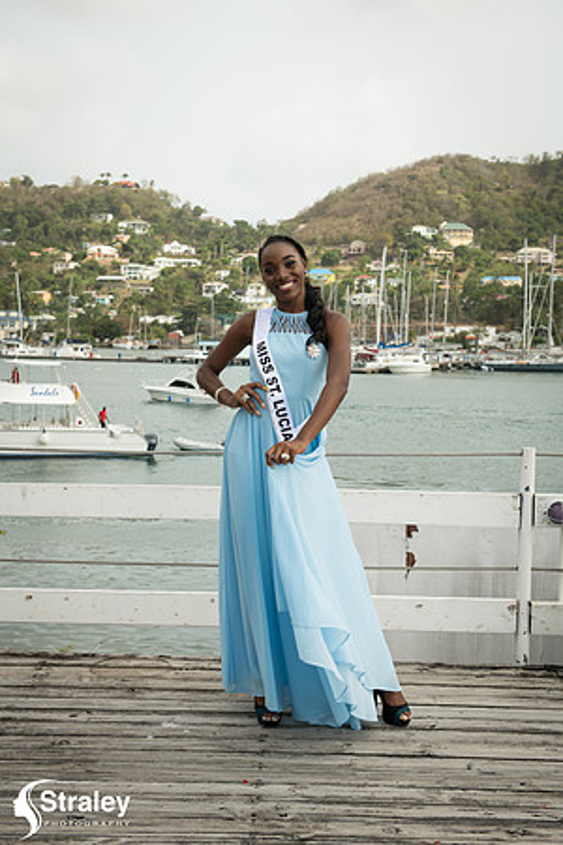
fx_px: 1290
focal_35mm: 55
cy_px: 422
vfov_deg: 36.2
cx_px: 282
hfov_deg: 24.6
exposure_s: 1/160
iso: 100
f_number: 7.1
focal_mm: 55
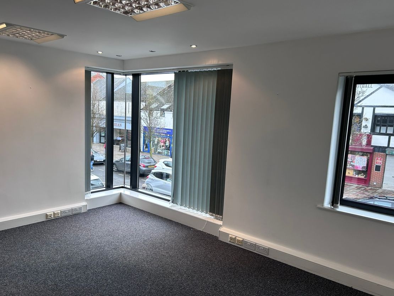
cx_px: 197
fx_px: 296
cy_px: 148
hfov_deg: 67.3
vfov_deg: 53.1
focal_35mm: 26
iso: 50
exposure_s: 1/100
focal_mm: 5.7
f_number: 1.5
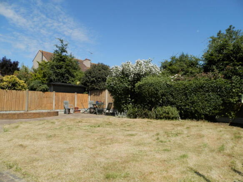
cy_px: 91
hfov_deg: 69.4
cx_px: 122
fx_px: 175
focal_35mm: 25
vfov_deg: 54.9
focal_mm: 4.5
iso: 80
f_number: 3.1
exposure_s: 1/1250
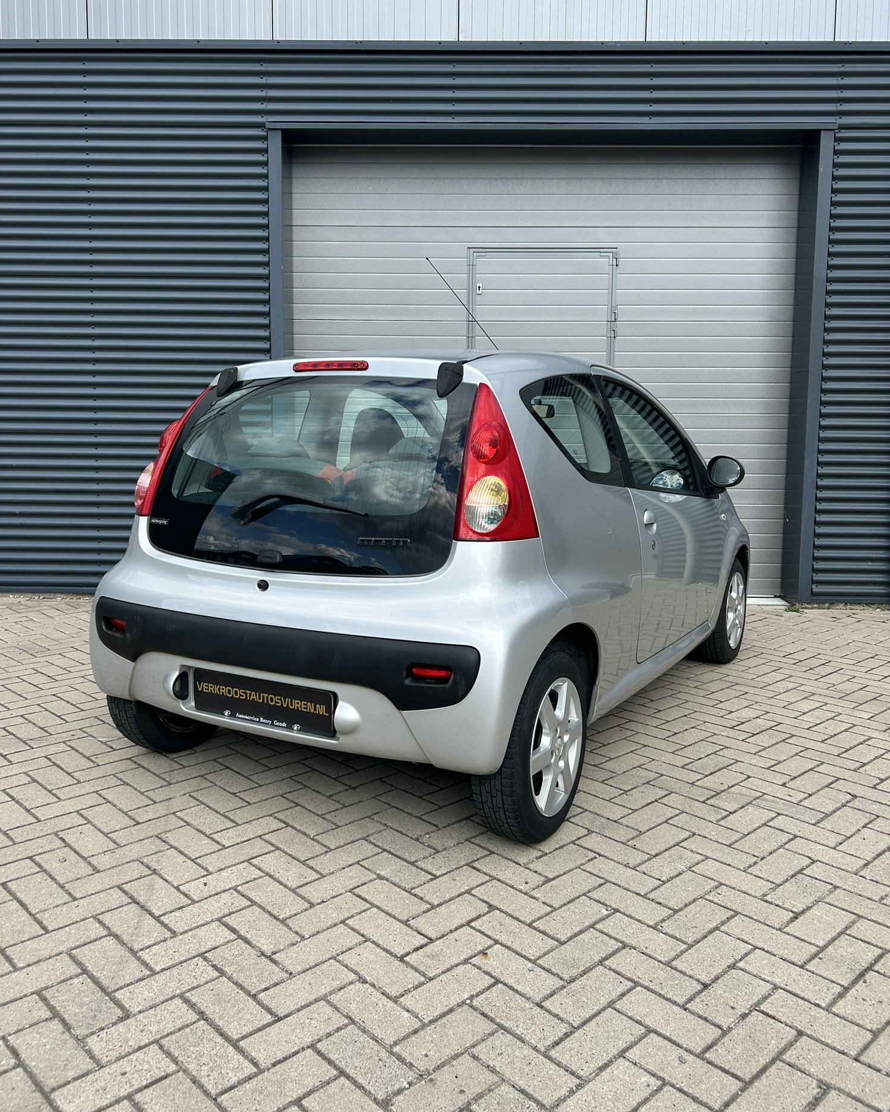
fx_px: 922
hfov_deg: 51.5
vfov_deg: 62.2
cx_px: 458
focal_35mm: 28
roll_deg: -2.1
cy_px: 520
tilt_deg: -5.5
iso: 50
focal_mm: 5.7
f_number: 1.5
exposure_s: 1/1869
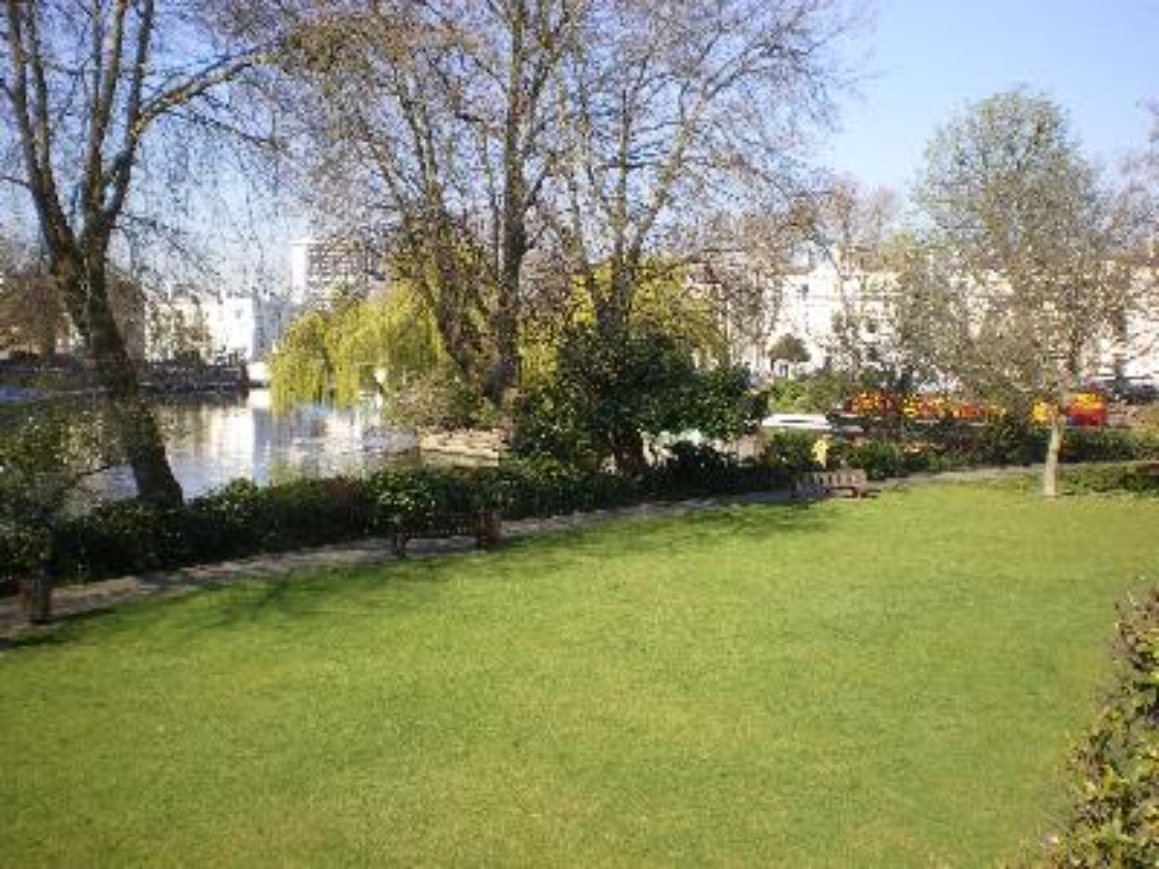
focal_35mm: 36
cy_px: 434
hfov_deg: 51.4
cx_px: 580
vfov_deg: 39.7
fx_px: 1205
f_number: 4.6
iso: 50
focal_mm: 6.3
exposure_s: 1/160
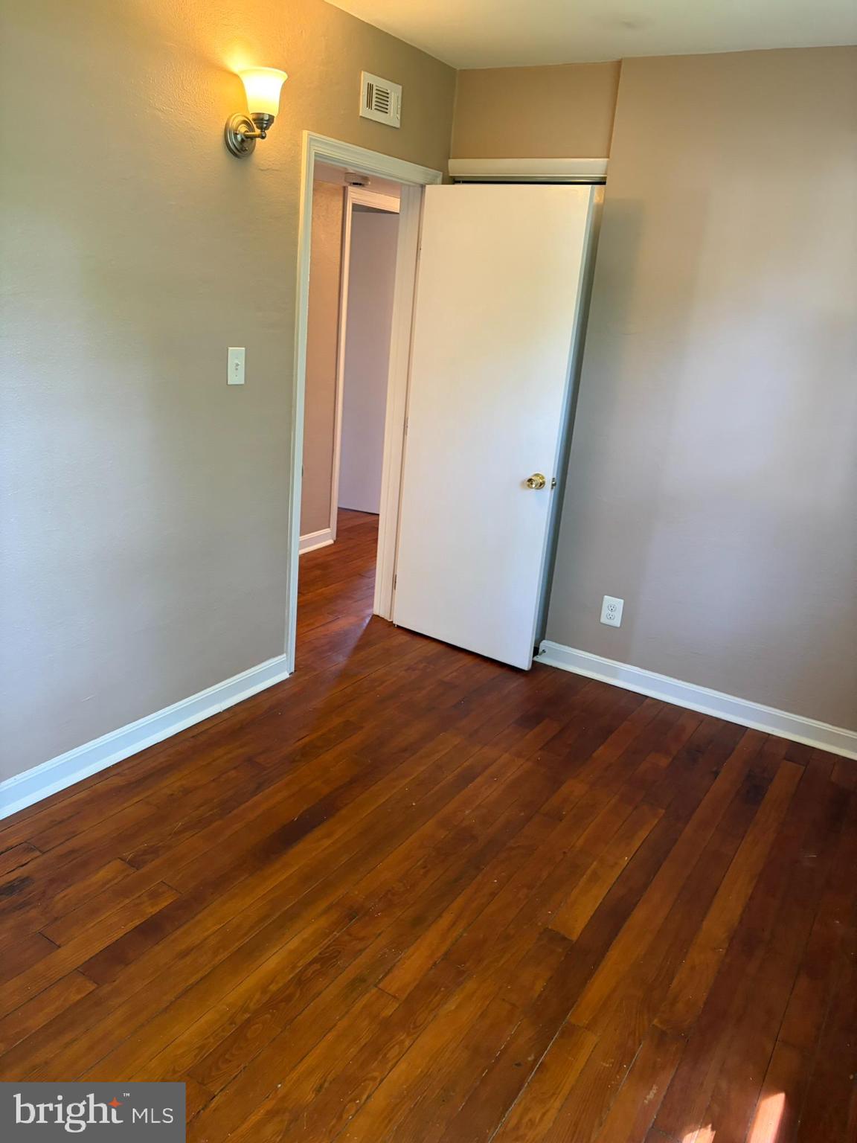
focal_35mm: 26
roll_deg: -5.4
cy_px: 572
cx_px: 428
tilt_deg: -13.9
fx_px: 858
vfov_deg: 67.3
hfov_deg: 53.1
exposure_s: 1/60
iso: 320
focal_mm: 5.96
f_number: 1.6
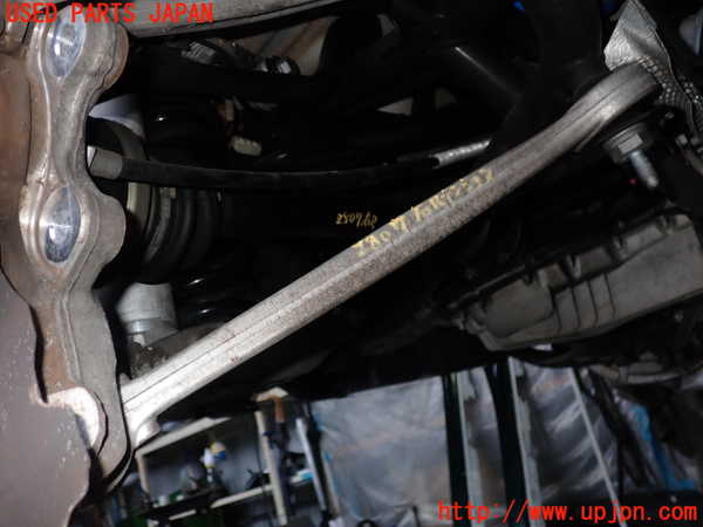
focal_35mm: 30
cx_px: 352
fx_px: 609
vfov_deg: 46.8
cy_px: 264
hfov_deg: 60.0
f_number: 6.3
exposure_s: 1/30
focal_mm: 5.4
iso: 200
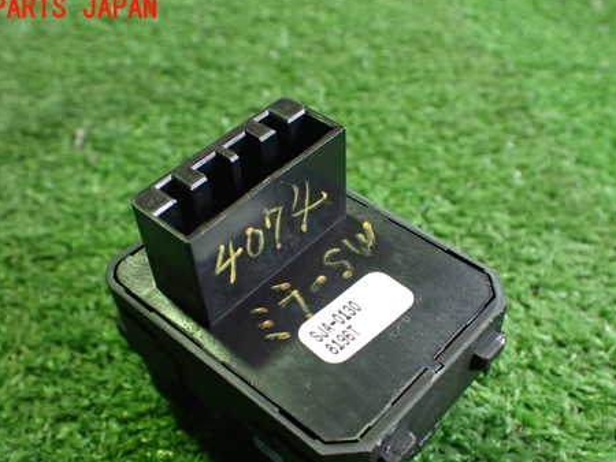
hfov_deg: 46.8
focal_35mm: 40
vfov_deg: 35.7
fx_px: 712
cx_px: 319
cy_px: 299
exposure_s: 1/50
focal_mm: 5.4
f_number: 2.3
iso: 800
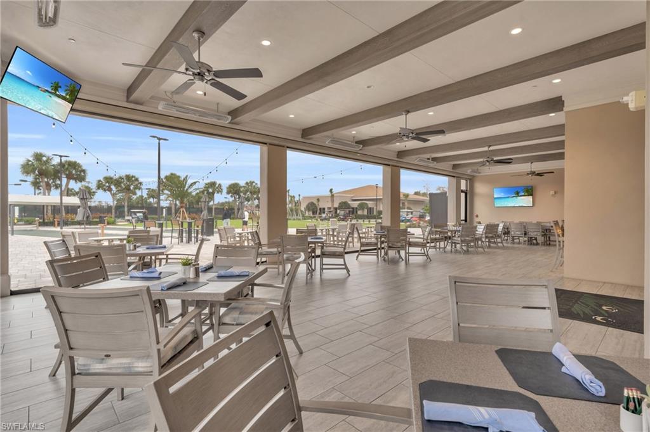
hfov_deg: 93.3
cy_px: 216
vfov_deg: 70.3
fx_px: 307
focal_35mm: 17
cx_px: 325
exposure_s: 1/25
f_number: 9
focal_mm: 17
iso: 200
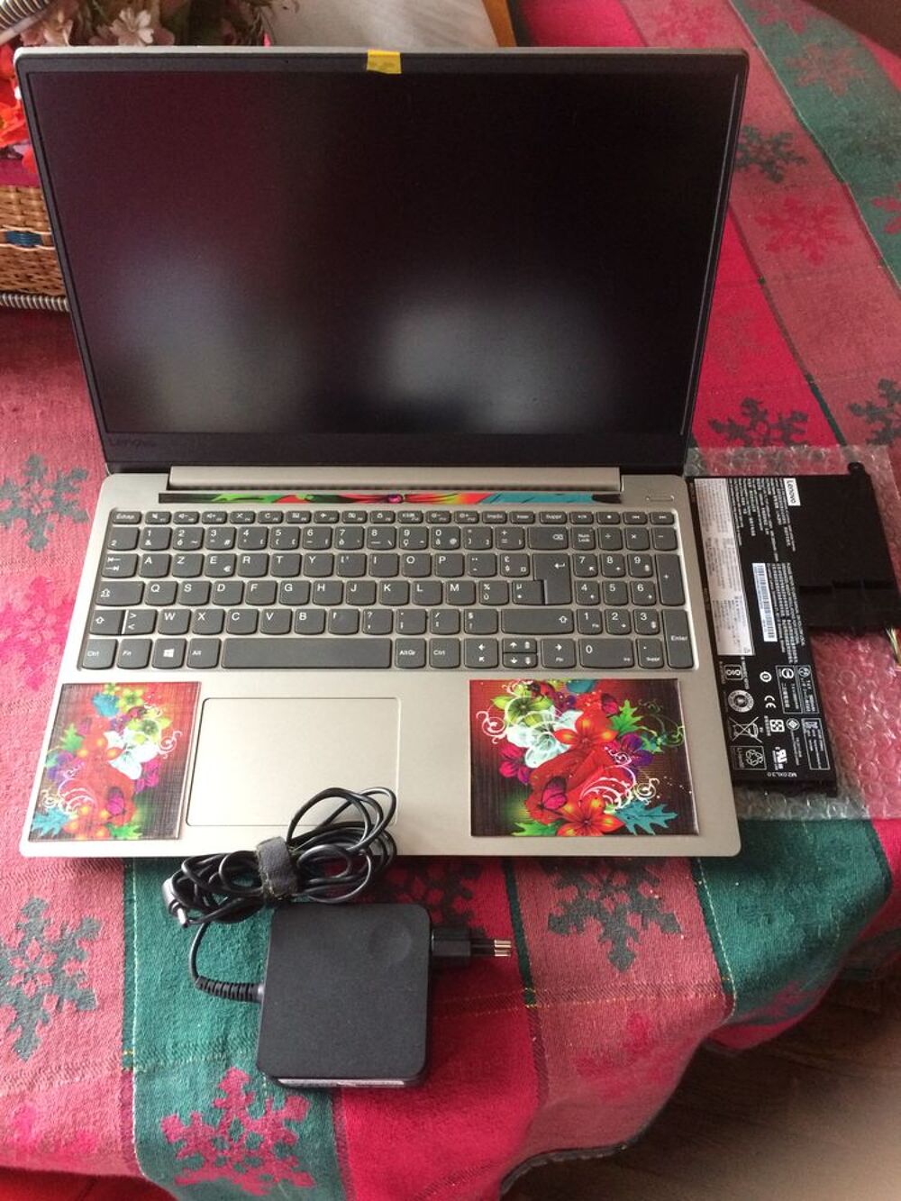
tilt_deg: -58.0
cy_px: 600
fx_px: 1006
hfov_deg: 48.2
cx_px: 450
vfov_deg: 61.7
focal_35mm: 29
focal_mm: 4.15
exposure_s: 1/33
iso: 400
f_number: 2.2
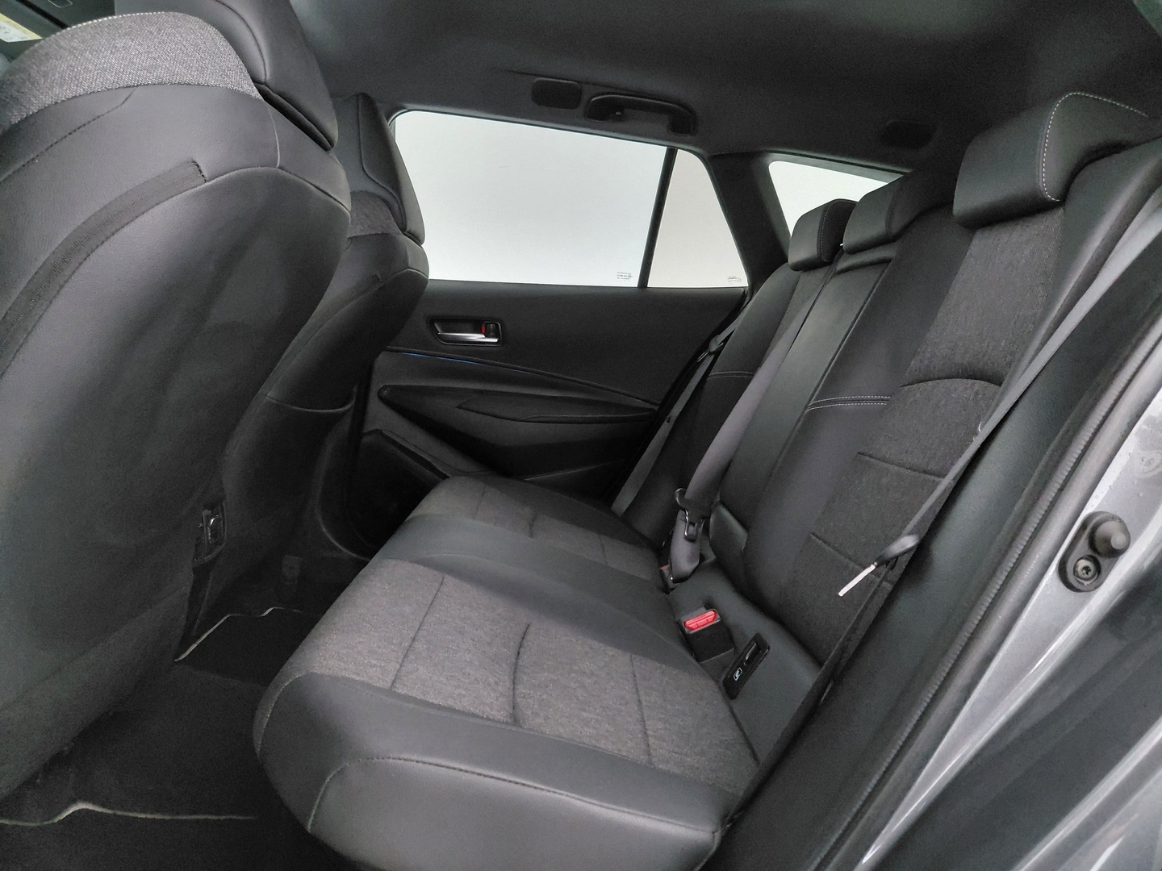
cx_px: 581
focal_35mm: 25
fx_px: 839
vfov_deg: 54.9
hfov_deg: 69.4
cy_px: 436
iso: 400
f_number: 1.8
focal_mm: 4.69
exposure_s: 1/25
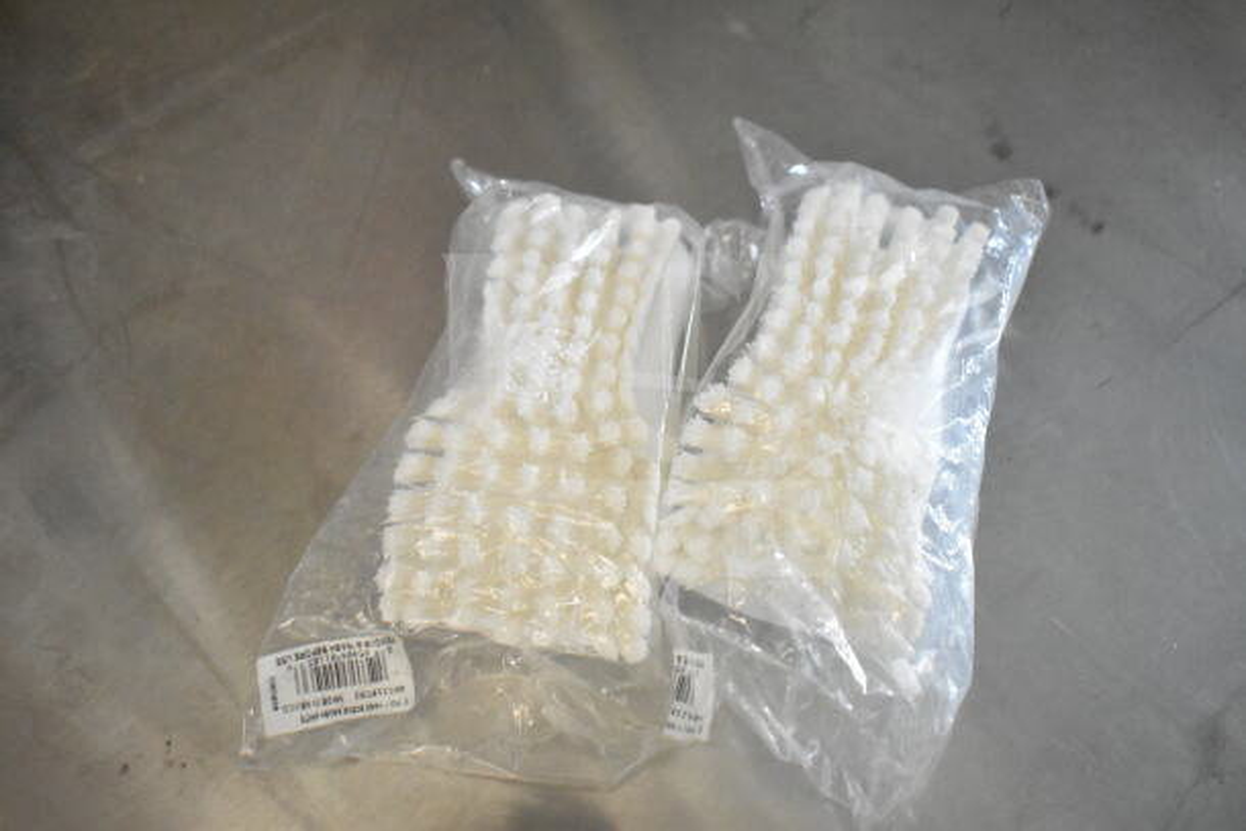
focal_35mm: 34
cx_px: 623
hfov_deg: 55.1
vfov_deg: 38.4
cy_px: 416
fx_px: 1194
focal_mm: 23
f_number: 3.8
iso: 8000
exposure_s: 1/40
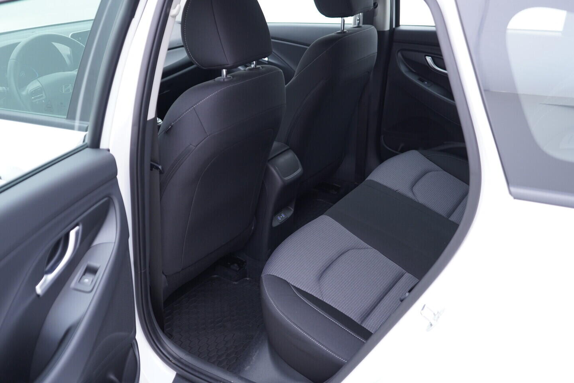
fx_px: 574
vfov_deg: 36.9
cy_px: 192
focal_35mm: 36
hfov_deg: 53.1
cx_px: 287
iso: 250
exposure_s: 1/40
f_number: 2.8
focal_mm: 24
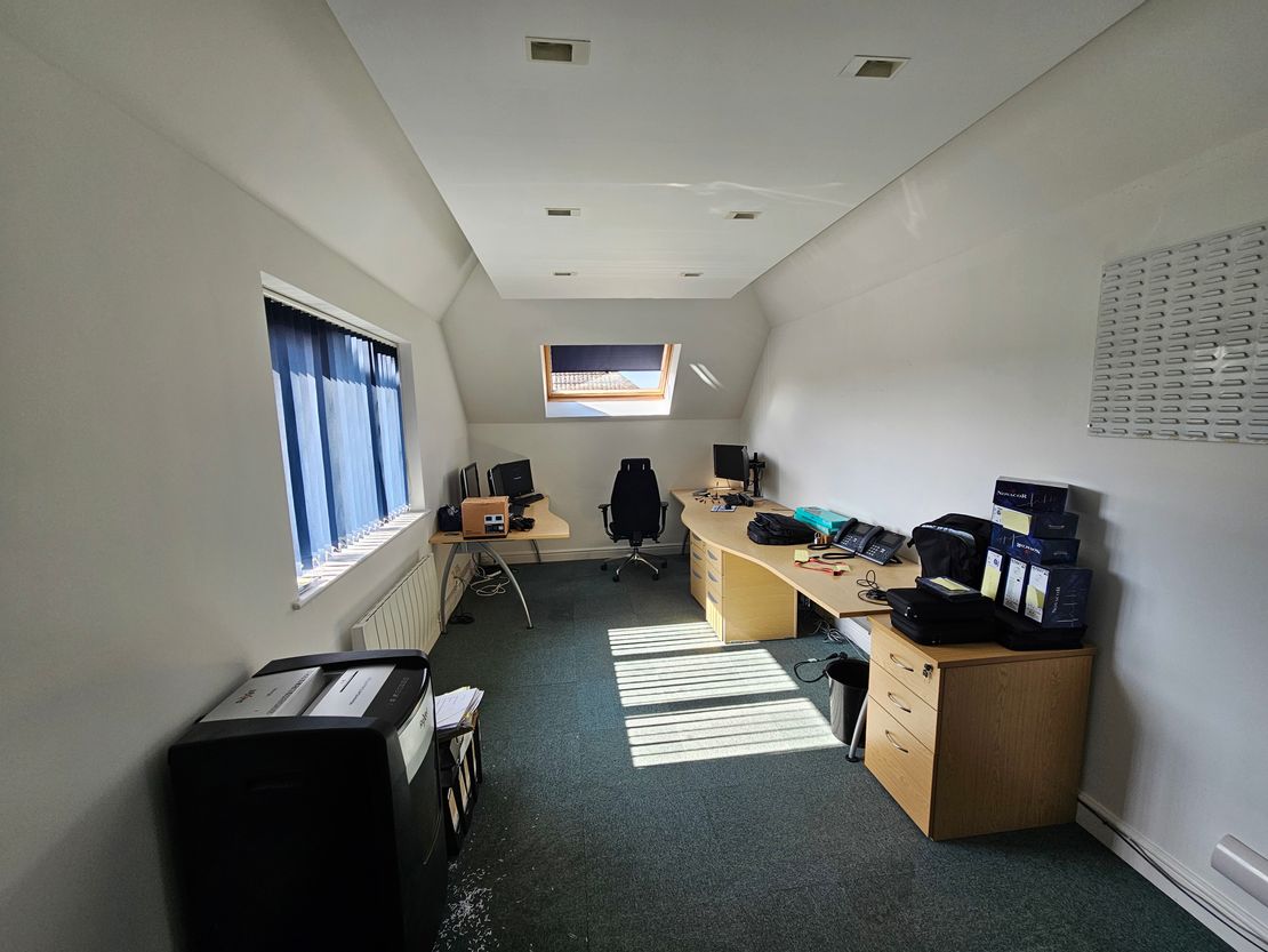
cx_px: 634
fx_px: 476
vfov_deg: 89.9
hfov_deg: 106.2
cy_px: 476
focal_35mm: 13
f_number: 2.2
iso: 50
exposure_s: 1/119
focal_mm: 2.2
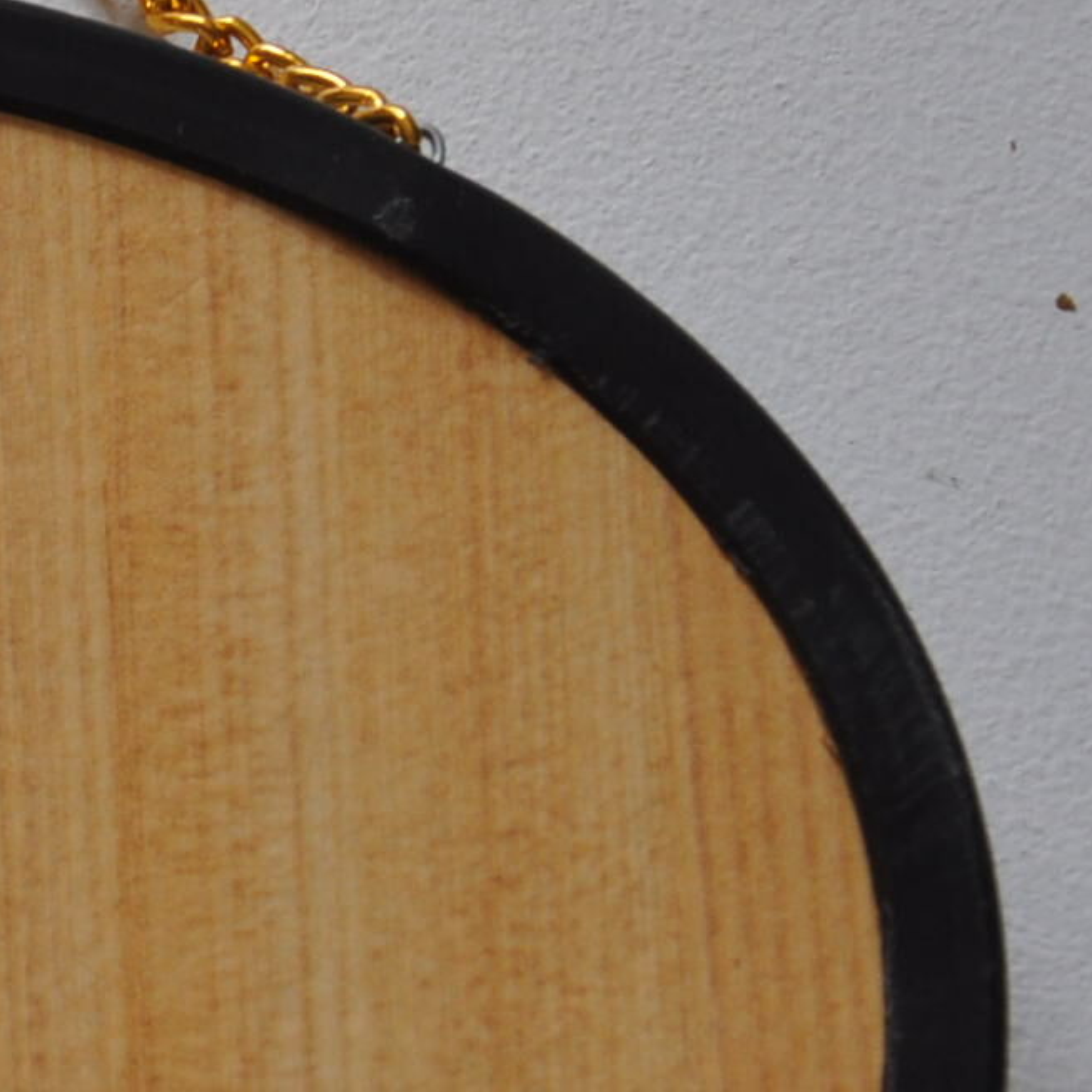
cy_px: 711
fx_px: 7602
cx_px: -830
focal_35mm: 213
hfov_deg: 8.0
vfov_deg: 8.2
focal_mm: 34
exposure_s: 1/125
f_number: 5.6
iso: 400
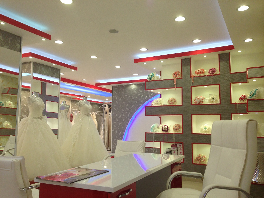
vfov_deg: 43.0
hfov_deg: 55.3
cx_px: 132
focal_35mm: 33
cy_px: 99
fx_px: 252
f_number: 2.4
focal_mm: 4.13
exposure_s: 1/120
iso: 80
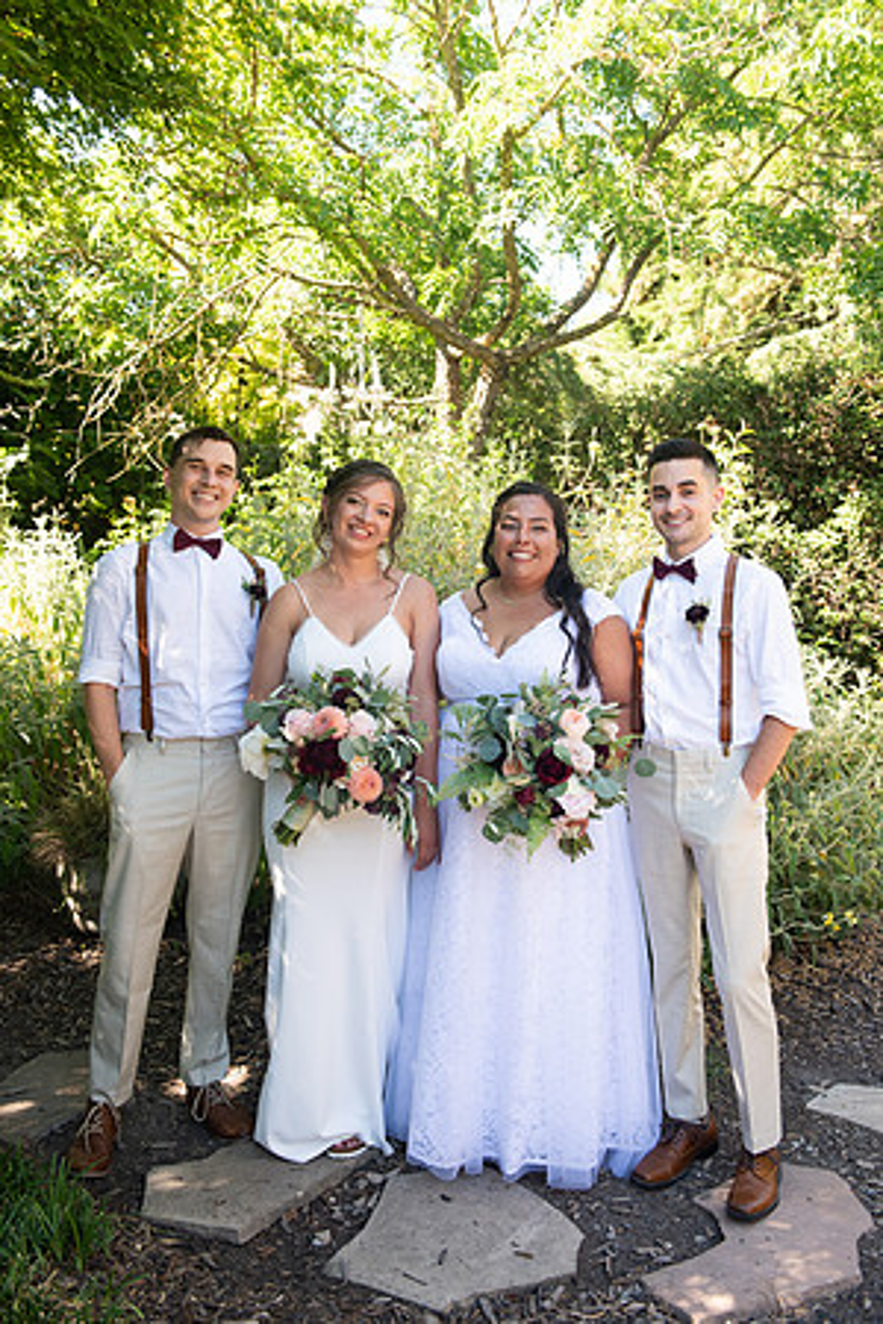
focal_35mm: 32
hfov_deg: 41.1
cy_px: 662
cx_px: 442
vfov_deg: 58.7
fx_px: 1177
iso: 640
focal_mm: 32
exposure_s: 1/320
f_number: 4.5
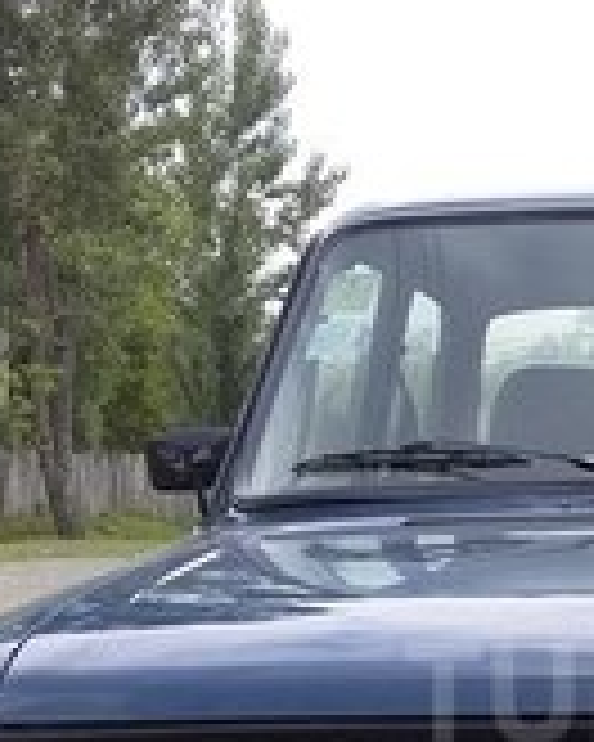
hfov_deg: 16.1
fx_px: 2000
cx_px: 752
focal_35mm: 91
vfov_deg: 20.5
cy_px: 693
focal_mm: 3.3
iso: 40
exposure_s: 1/443
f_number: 2.2
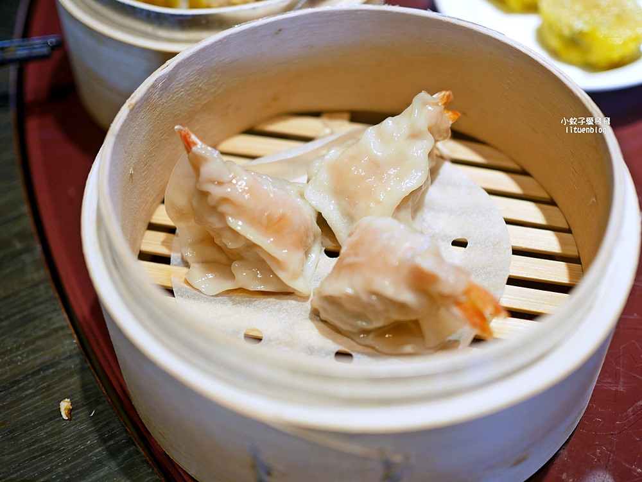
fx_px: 928
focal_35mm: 50
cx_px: 321
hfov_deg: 38.2
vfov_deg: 29.1
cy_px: 241
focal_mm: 25
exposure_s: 1/200
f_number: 1.8
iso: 200
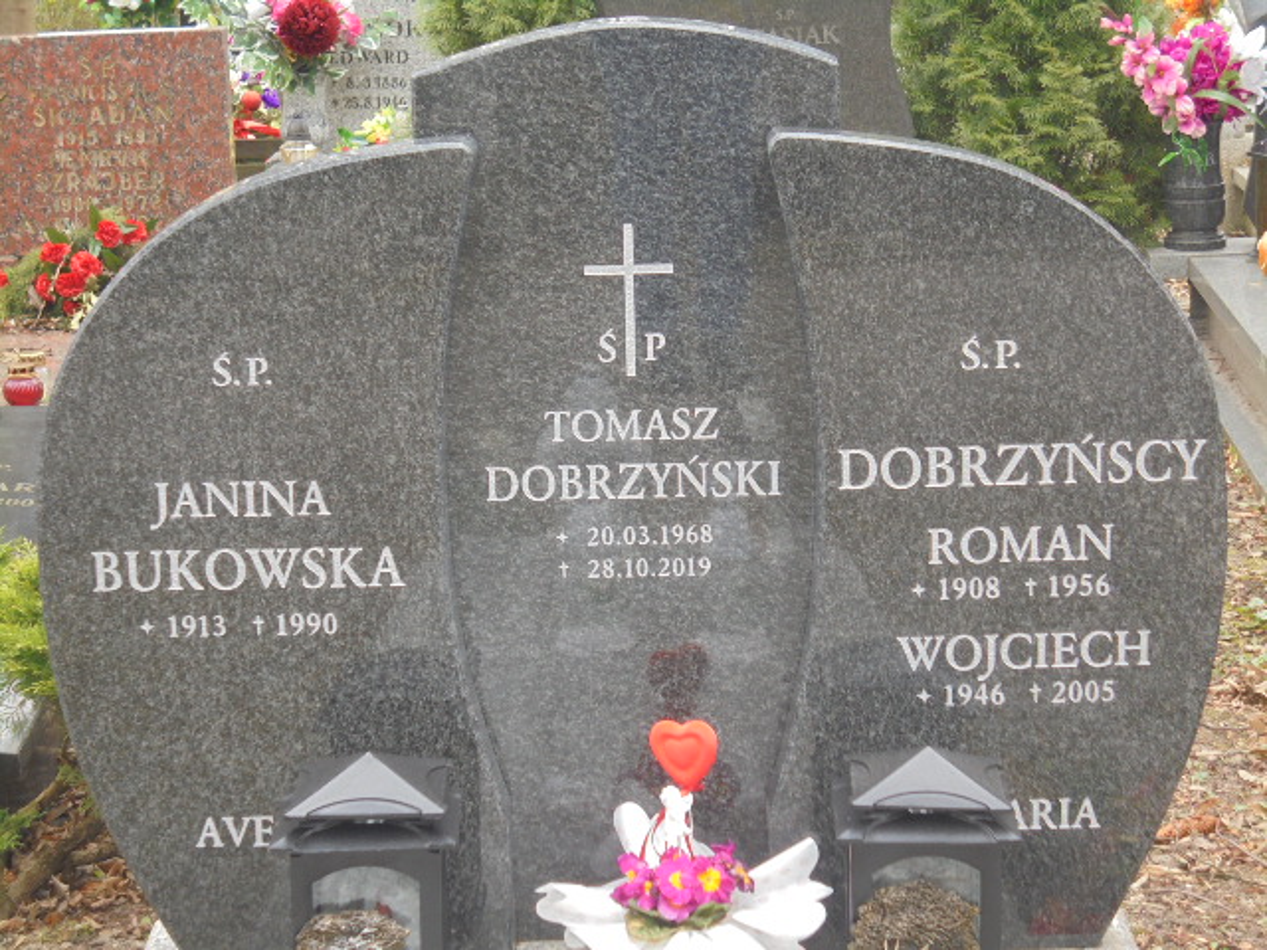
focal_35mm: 94
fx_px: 3441
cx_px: 634
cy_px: 475
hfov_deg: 20.9
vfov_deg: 15.7
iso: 100
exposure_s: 1/30
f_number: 4.7
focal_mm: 16.9
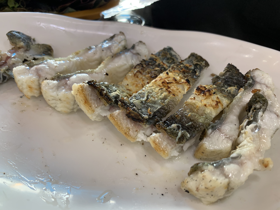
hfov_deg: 67.3
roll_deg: -1.9
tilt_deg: -41.5
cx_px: 140
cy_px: 105
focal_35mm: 26
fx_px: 210
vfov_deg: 53.1
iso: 64
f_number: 1.8
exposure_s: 1/60
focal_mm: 4.25
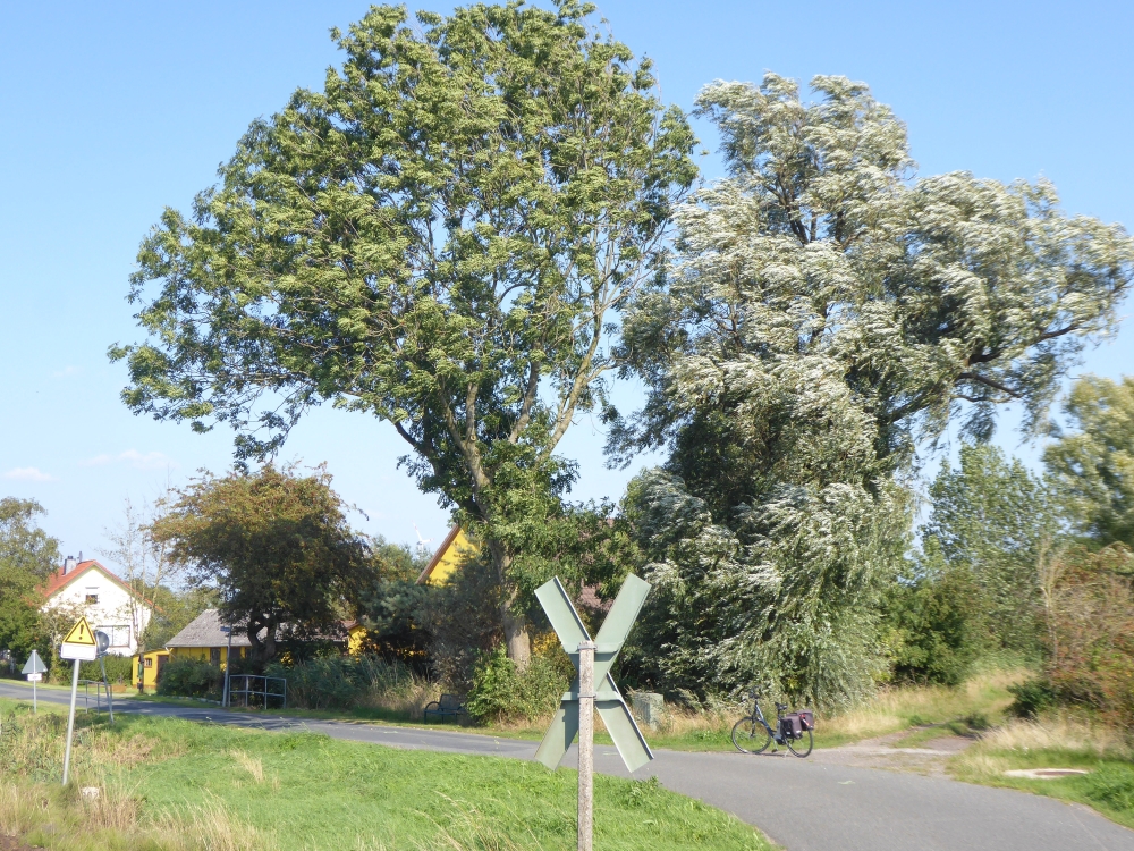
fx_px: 1605
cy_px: 426
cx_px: 567
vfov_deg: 29.7
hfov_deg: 38.9
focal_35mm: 49
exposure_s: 1/320
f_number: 4
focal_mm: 8.4
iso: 80
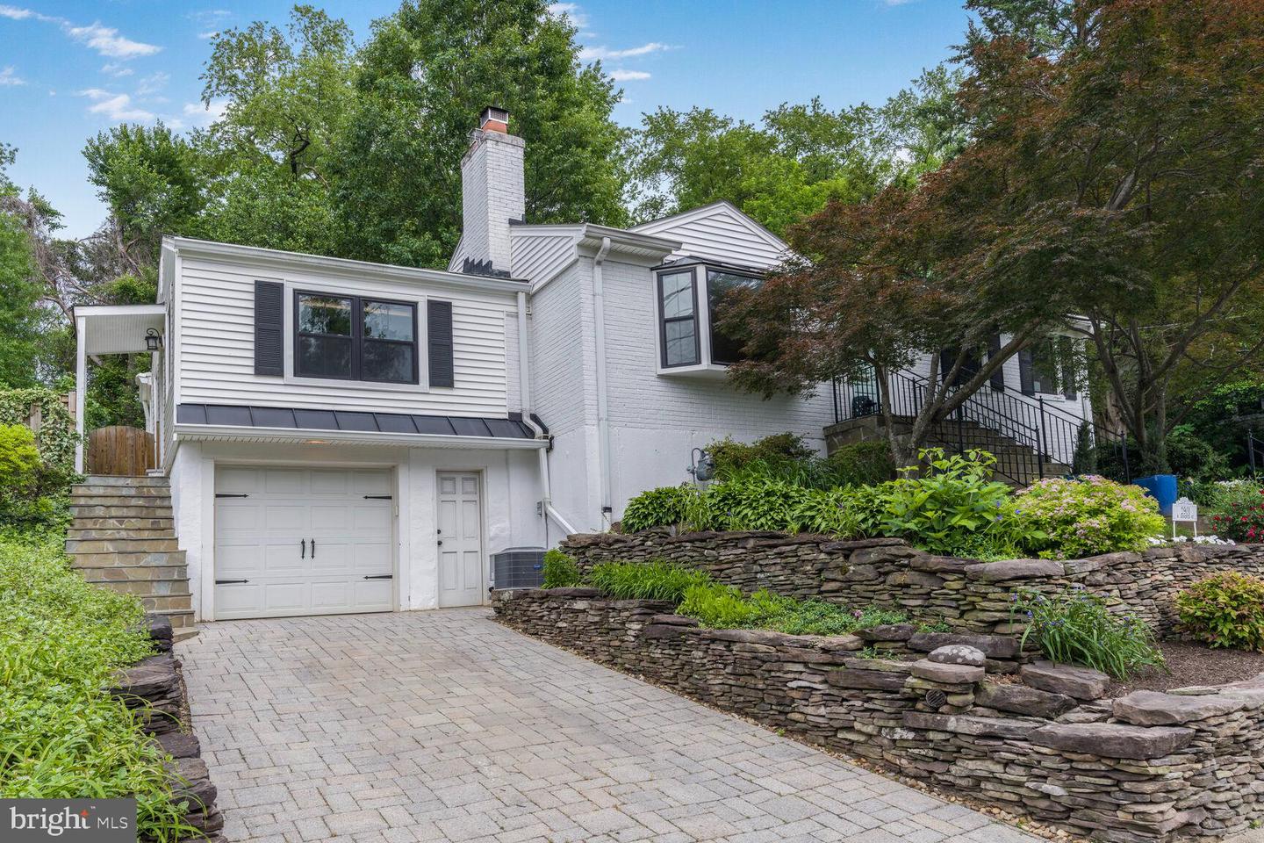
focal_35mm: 24
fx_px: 825
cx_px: 632
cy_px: 422
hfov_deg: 74.9
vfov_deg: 54.1
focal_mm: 23.5
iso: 200
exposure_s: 1/400
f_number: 8
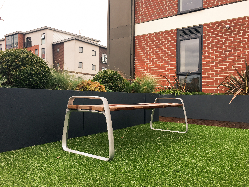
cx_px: 124
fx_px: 209
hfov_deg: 61.7
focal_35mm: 29
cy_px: 94
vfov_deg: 48.2
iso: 25
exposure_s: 1/222
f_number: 2.2
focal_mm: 4.15
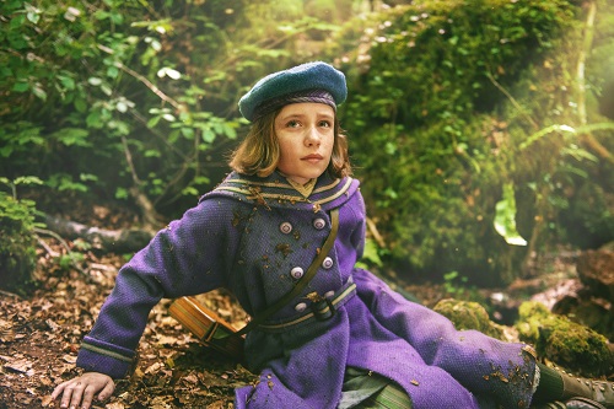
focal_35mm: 42
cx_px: 307
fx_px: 716
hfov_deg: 46.4
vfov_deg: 31.9
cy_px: 204
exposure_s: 1/200
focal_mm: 42
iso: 800
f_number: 2.8
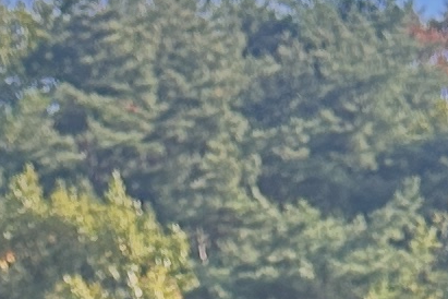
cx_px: 508
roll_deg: -0.2
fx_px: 3049
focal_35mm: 245
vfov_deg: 4.8
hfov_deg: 8.3
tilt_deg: +4.2
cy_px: 1374
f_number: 1.78
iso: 80
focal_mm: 6.86
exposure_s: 1/962
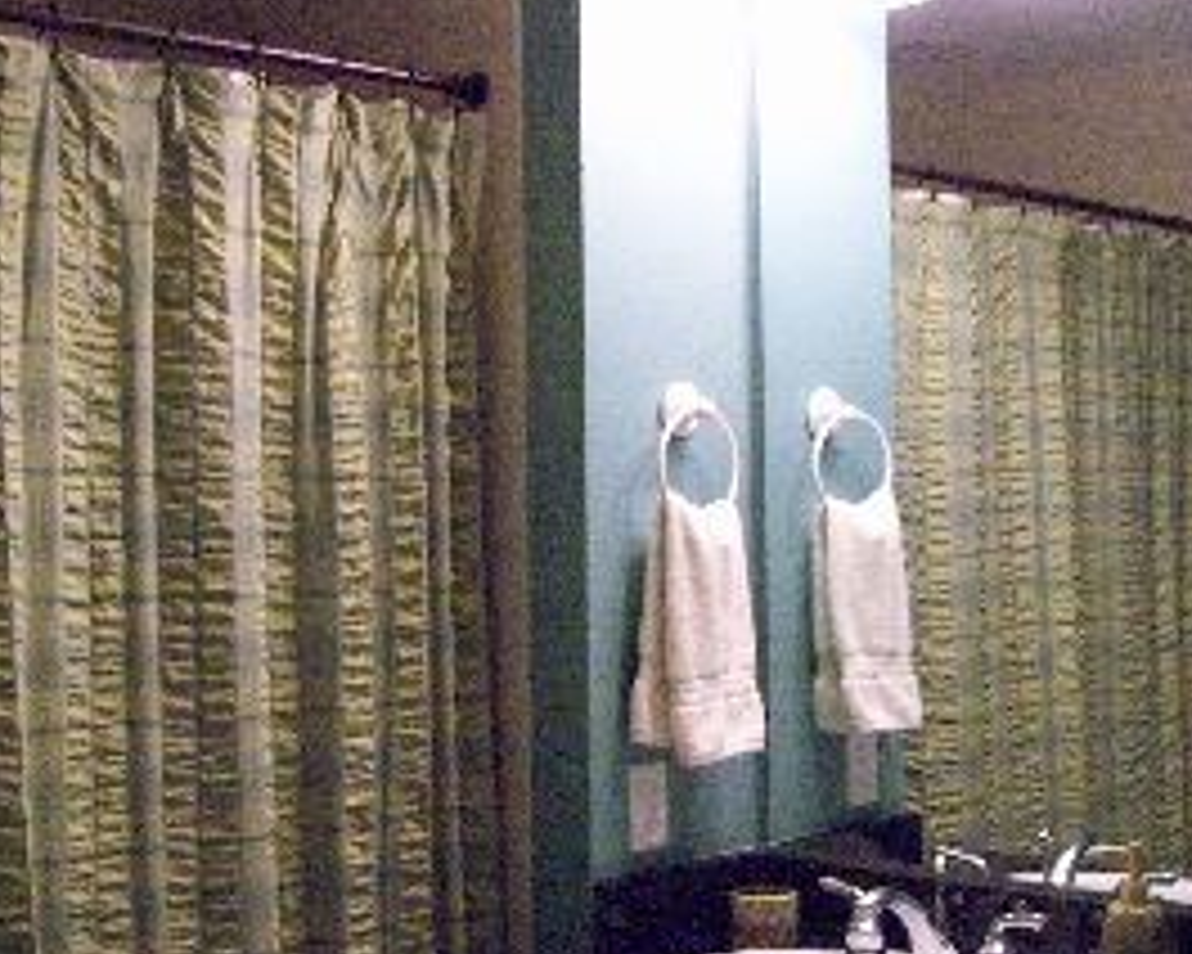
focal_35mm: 53
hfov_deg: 35.3
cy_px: 560
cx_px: 657
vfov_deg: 28.6
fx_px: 1870
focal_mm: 6
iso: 800
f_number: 2.7
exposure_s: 1/42.7
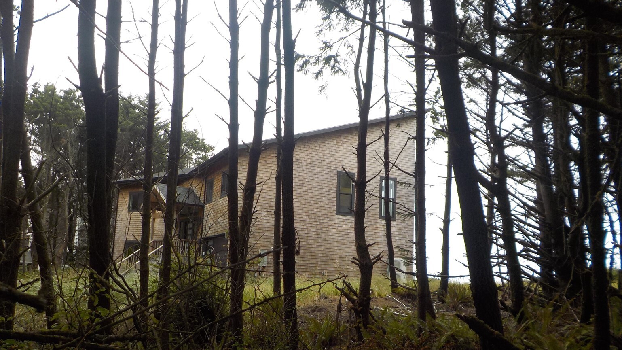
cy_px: 196
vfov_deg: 34.6
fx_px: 561
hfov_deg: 58.0
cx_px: 311
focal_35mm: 34
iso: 125
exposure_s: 1/500
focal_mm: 4.1
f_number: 3.3
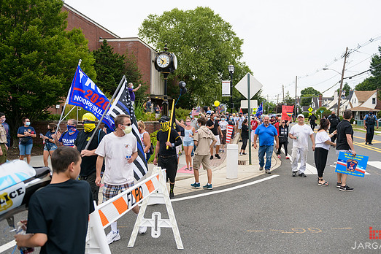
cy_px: 124
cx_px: 209
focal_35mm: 30
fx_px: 317
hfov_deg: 61.8
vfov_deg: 43.6
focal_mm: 27
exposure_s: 1/640
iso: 200
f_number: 3.2
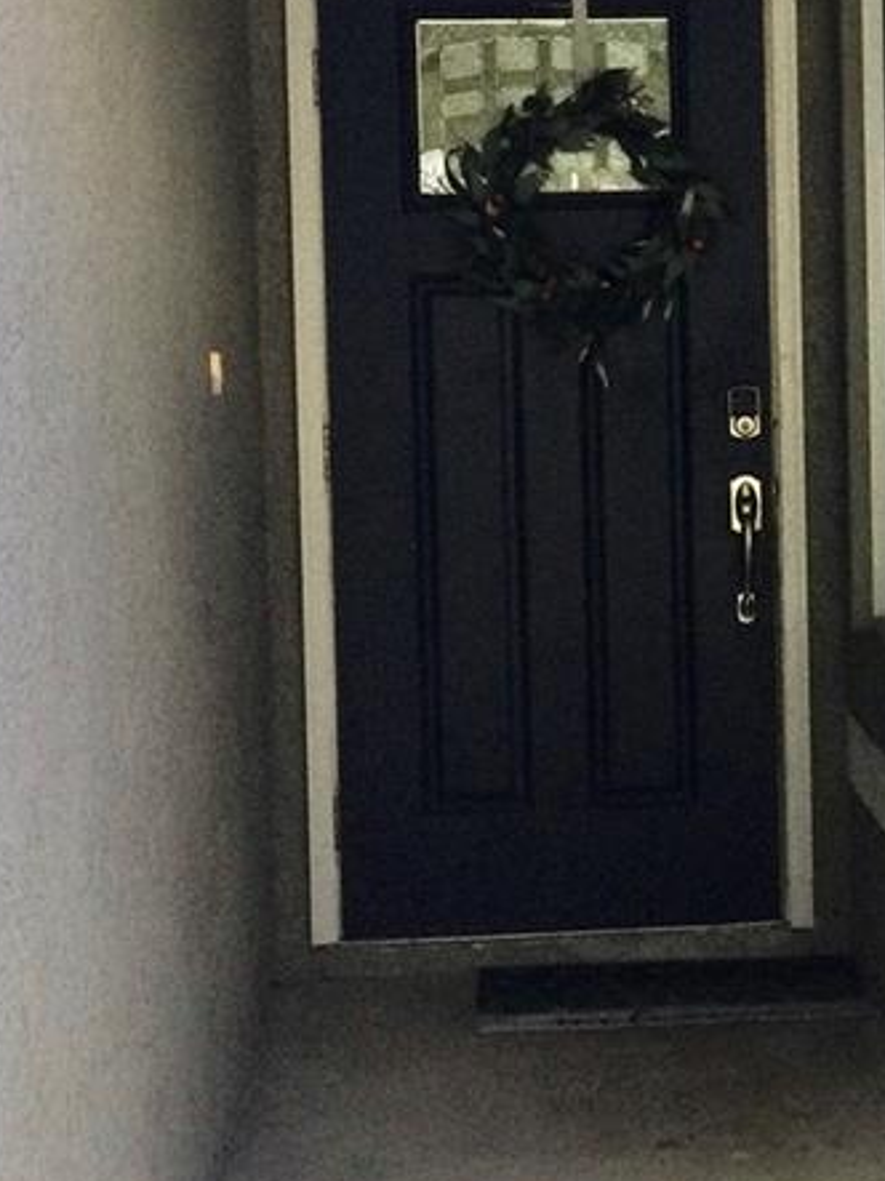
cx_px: 818
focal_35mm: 84
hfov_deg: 17.3
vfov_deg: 23.2
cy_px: 387
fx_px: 2865
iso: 32
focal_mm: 3.3
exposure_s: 1/30
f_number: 2.4
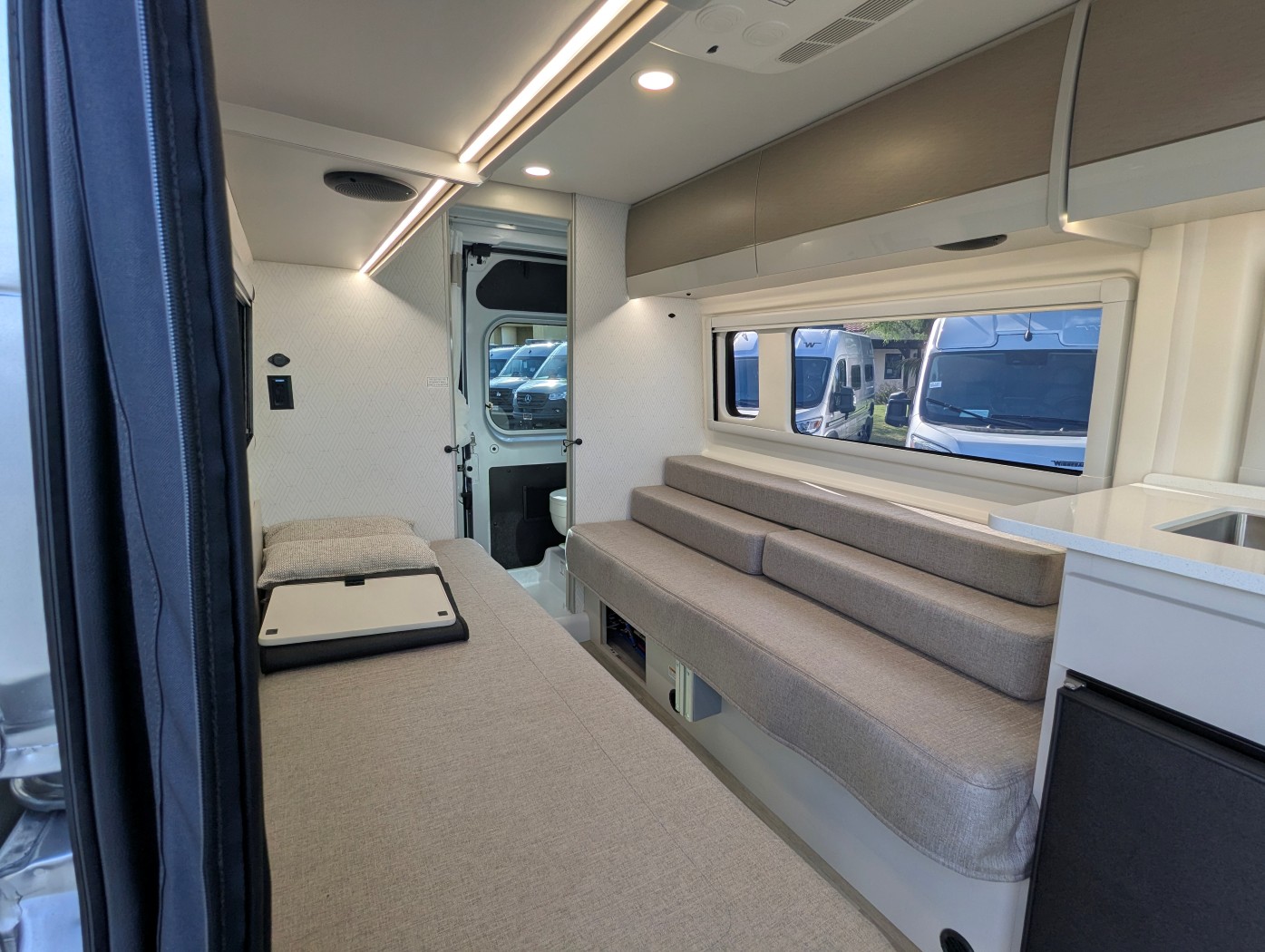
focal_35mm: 16
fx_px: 585
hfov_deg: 94.4
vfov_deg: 78.2
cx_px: 632
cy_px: 476
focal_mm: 2.35
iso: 42
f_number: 2.2
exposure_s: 1/167
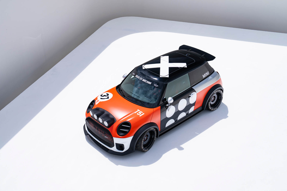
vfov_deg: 28.1
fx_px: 383
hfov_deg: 41.1
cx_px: 144
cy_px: 96
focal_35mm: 48
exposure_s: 1/400
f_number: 5
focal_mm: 48
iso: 100
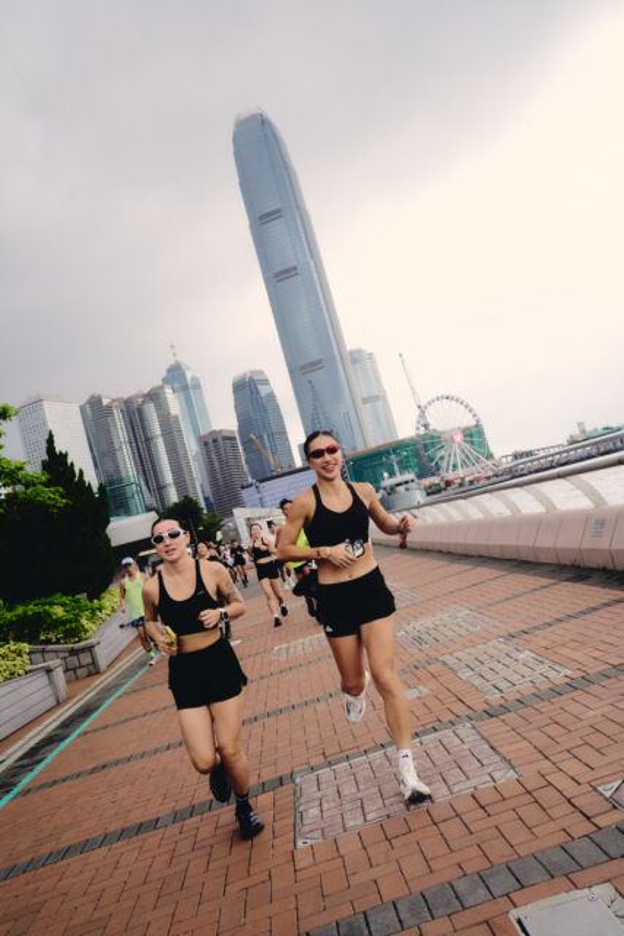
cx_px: 312
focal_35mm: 30
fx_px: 780
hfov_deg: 43.6
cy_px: 468
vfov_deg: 61.9
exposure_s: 1/1000
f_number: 5.6
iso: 1250
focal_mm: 30
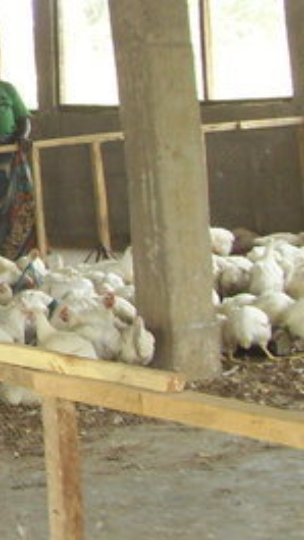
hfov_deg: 7.9
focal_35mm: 143
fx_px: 2050
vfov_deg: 14.9
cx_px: -414
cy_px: 116
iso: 80
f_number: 2.9
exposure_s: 1/50
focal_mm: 5.7
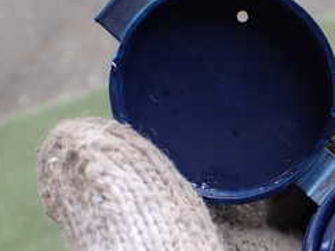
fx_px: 716
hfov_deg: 25.0
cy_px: 207
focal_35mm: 74
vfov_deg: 19.6
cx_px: 341
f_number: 2.3
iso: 160
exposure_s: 1/125
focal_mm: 5.4
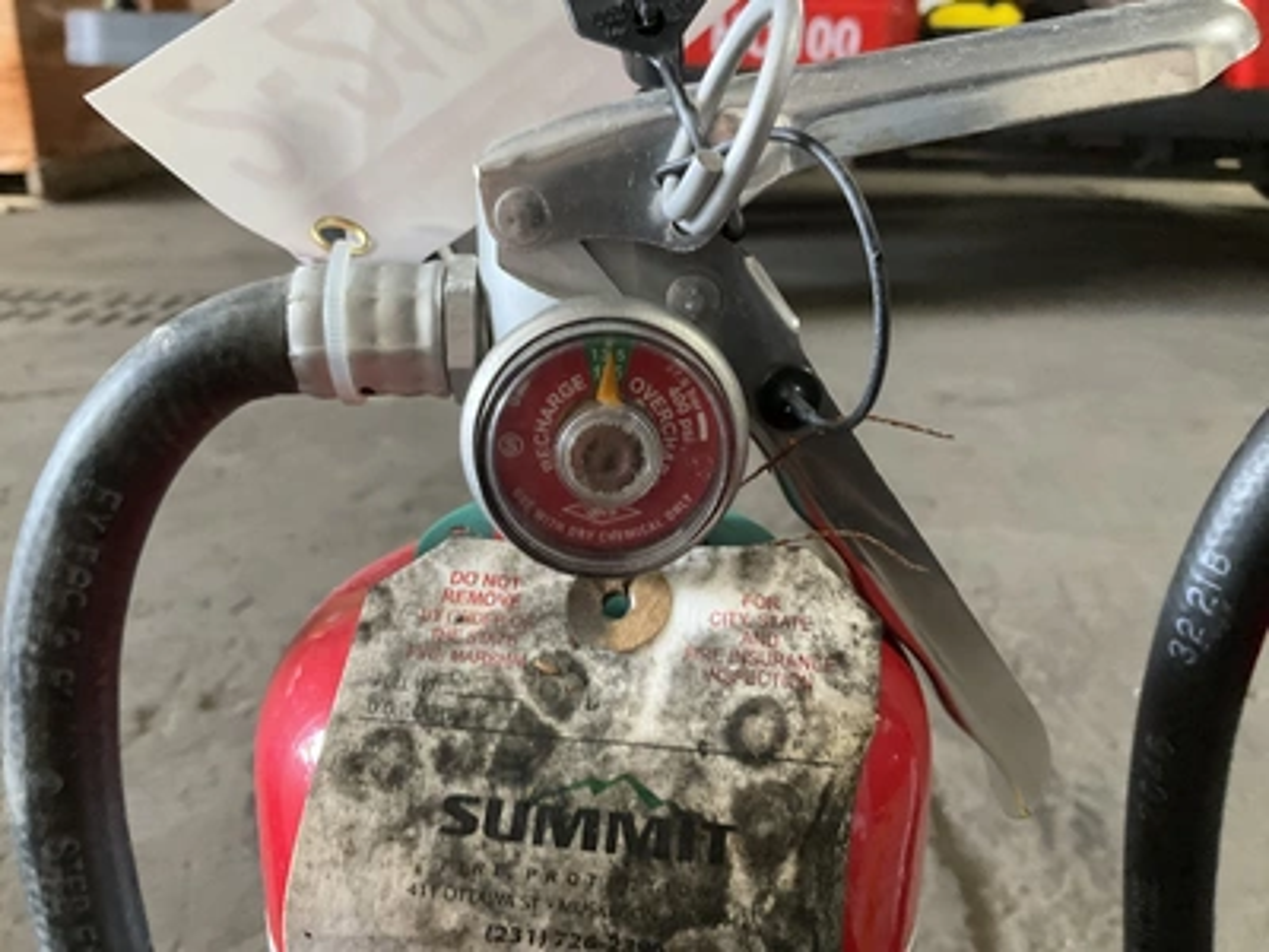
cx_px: 634
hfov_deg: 61.7
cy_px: 476
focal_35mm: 29
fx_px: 1063
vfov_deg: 48.2
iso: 200
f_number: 1.8
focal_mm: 3
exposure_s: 1/60
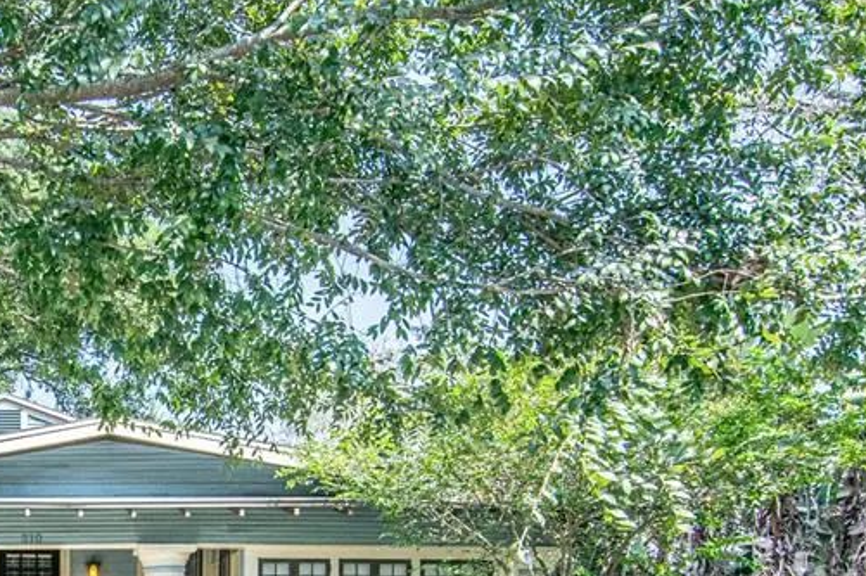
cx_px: 31
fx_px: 1106
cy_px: 573
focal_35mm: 46
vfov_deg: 27.5
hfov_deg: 38.7
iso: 400
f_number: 8
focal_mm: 15
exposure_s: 1/800
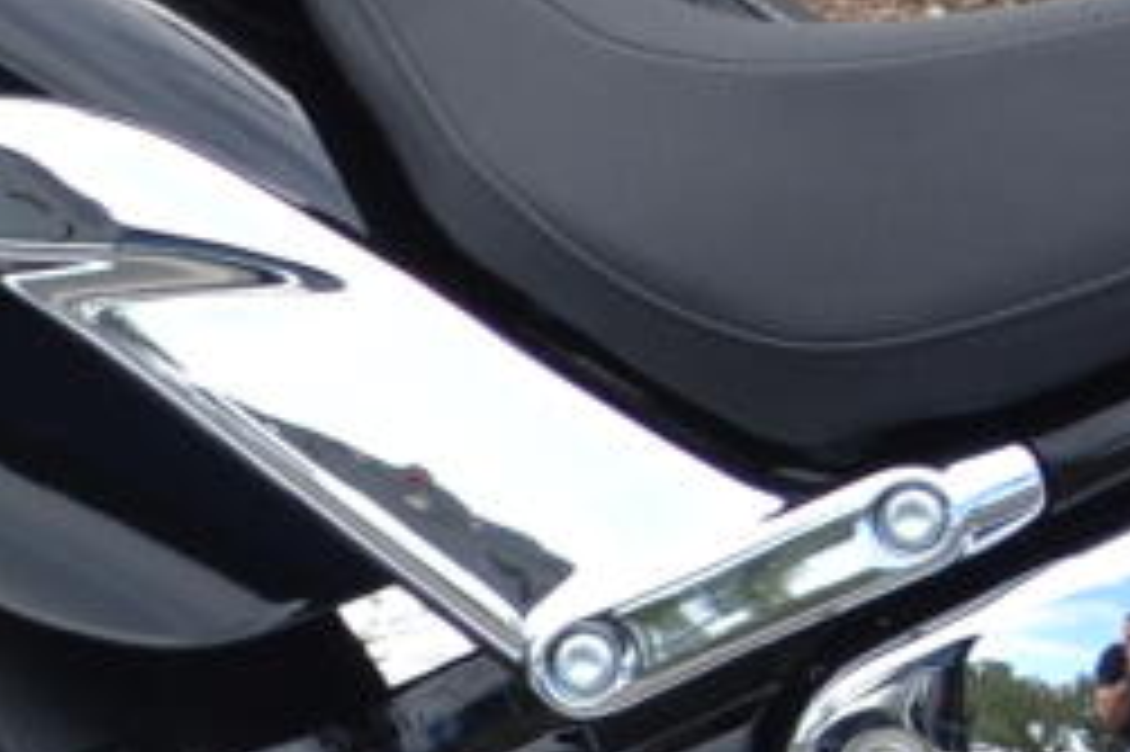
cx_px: 2409
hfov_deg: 7.5
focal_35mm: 263
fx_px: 8250
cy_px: 34
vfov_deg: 5.2
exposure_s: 1/160
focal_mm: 22
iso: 100
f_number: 6.3
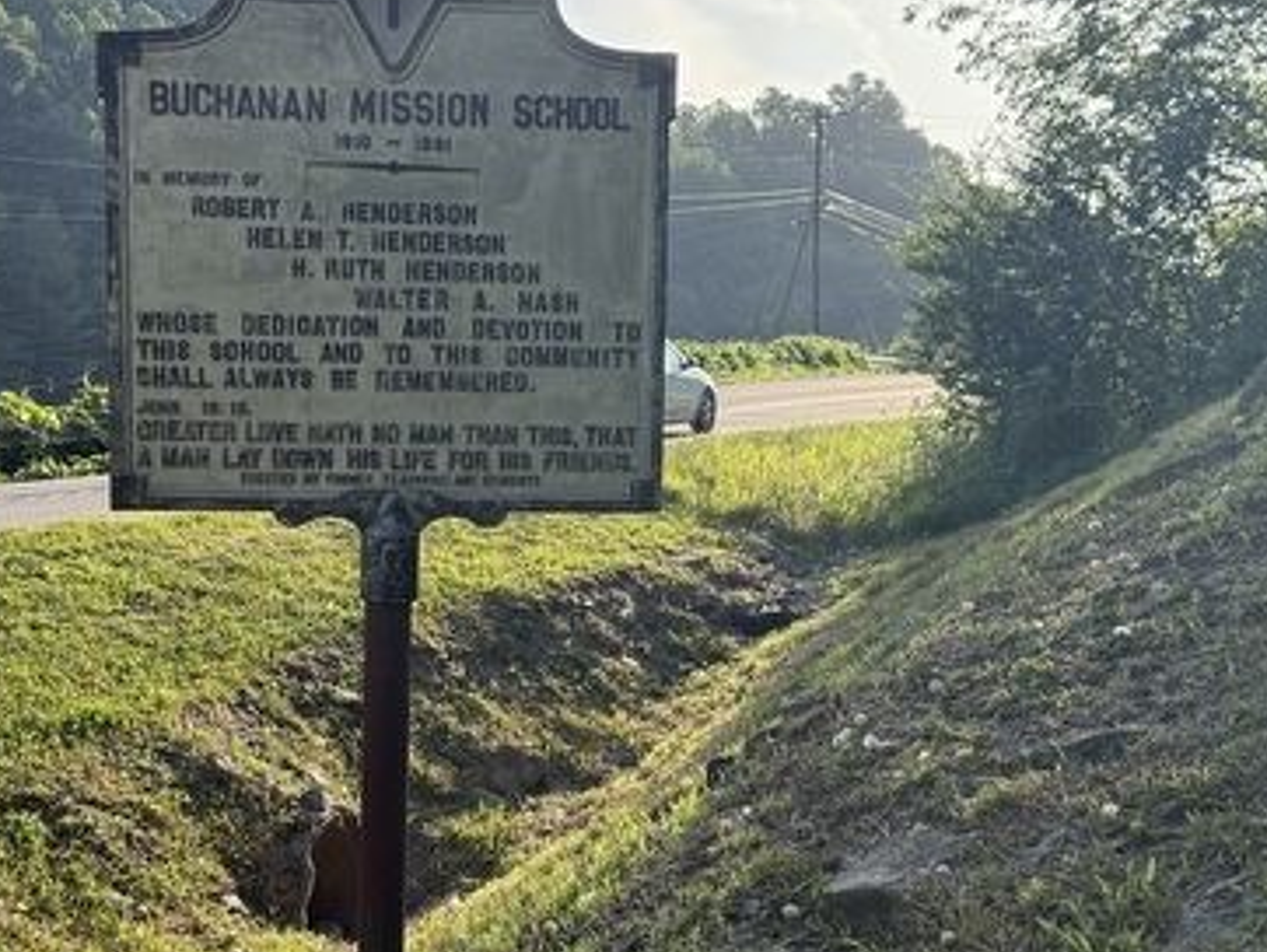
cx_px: 623
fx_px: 1941
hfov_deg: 36.1
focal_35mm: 53
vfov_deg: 27.6
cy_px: 490
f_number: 1.78
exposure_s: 1/2370
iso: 100
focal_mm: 6.76
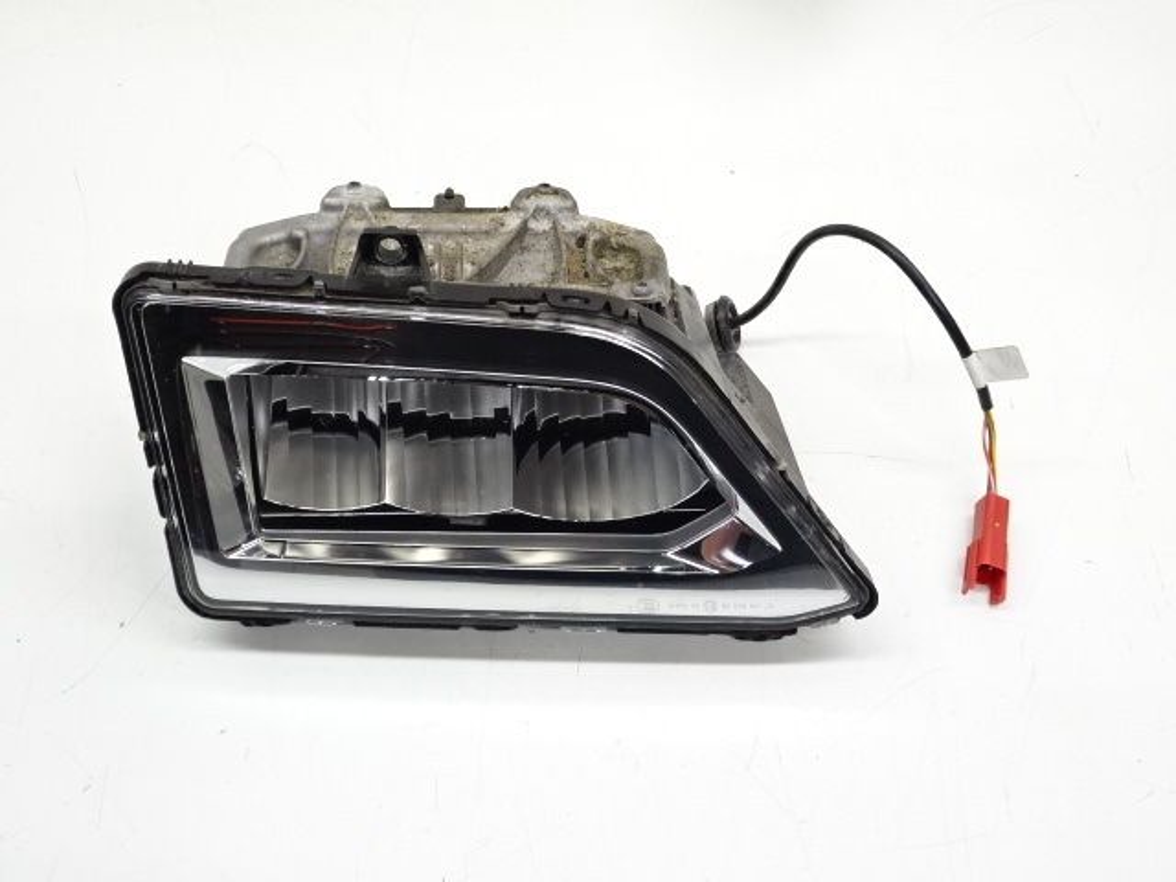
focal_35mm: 40
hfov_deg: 46.8
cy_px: 441
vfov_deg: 36.0
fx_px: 1359
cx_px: 588
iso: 160
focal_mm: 6.8
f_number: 4
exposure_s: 1/40
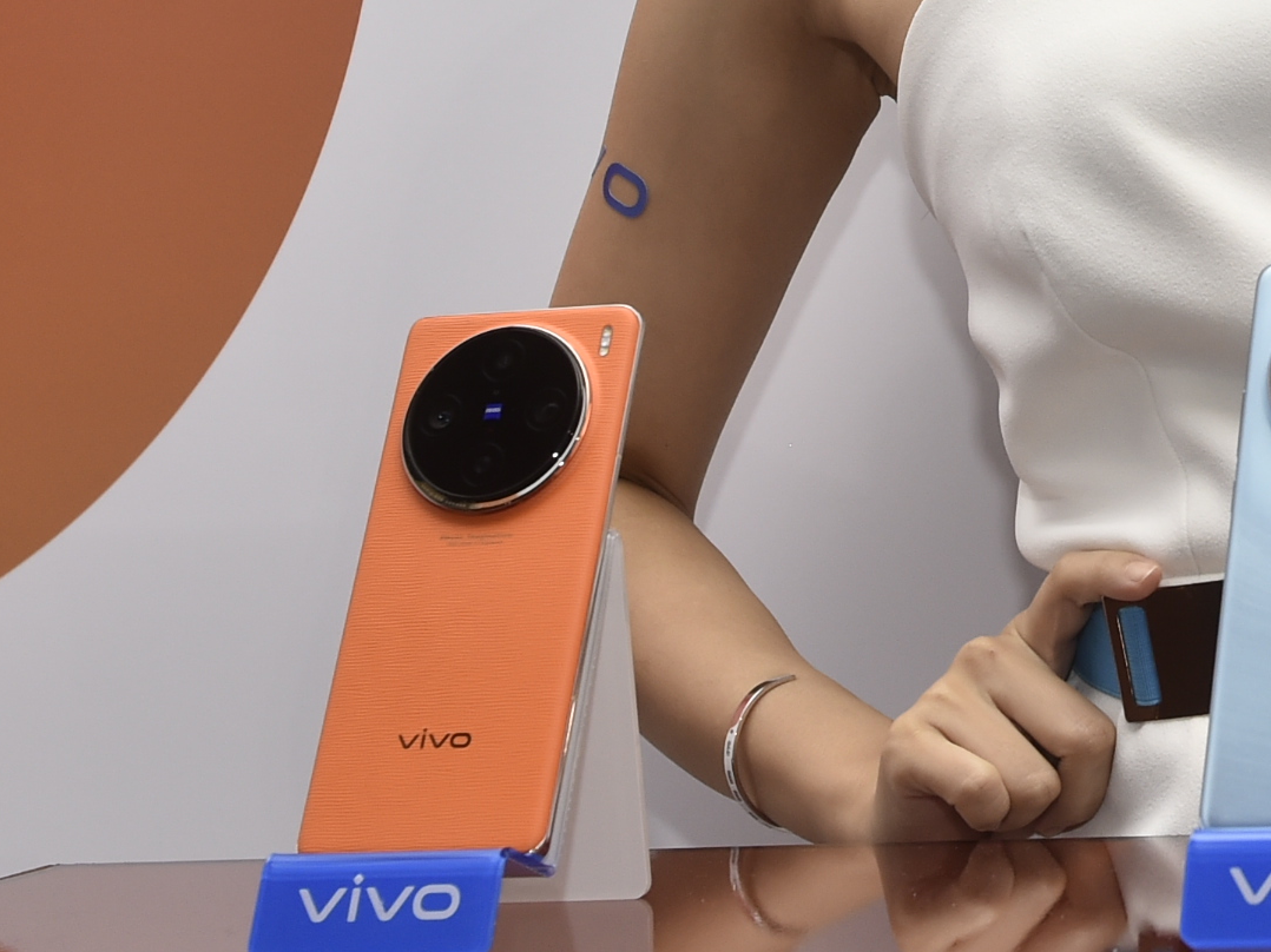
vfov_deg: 12.9
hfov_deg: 17.0
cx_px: 1395
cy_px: -165
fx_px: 4111
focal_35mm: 112
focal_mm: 34
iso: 800
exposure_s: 1/200
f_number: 5.6
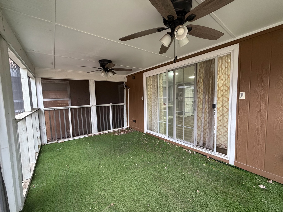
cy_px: 106
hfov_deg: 102.1
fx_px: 114
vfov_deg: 85.7
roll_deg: +2.1
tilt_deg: -3.8
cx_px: 142
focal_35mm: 14
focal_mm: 2.22
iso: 320
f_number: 2.2
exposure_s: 1/75
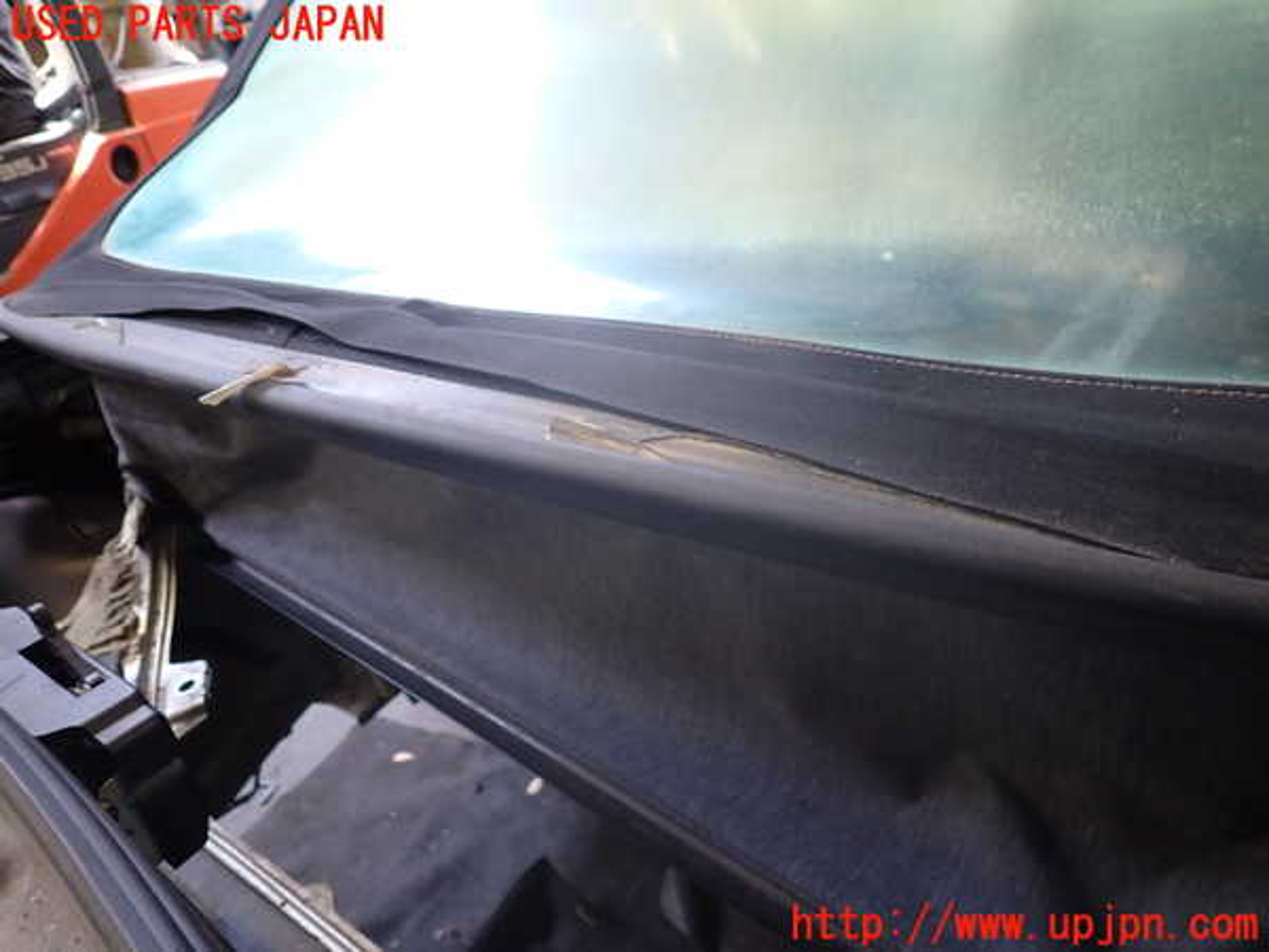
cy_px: 476
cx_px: 634
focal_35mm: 25
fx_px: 916
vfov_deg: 54.9
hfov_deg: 69.4
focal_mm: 4.5
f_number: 2
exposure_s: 1/50
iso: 200
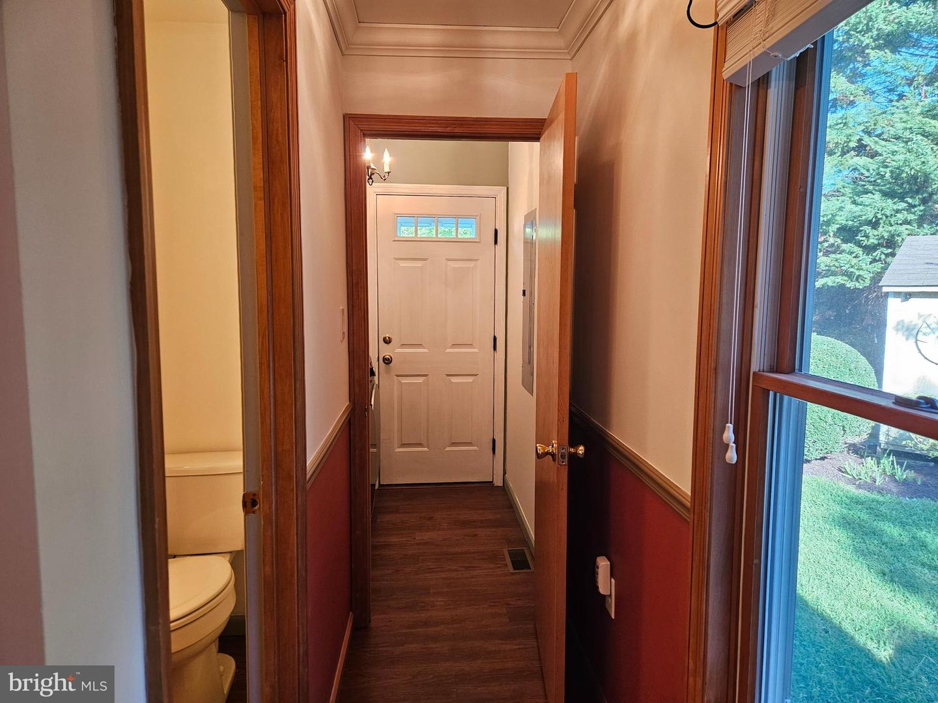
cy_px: 352
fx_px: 623
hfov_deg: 73.9
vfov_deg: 58.9
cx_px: 469
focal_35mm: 23
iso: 160
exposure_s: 1/59
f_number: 1.8
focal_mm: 5.4
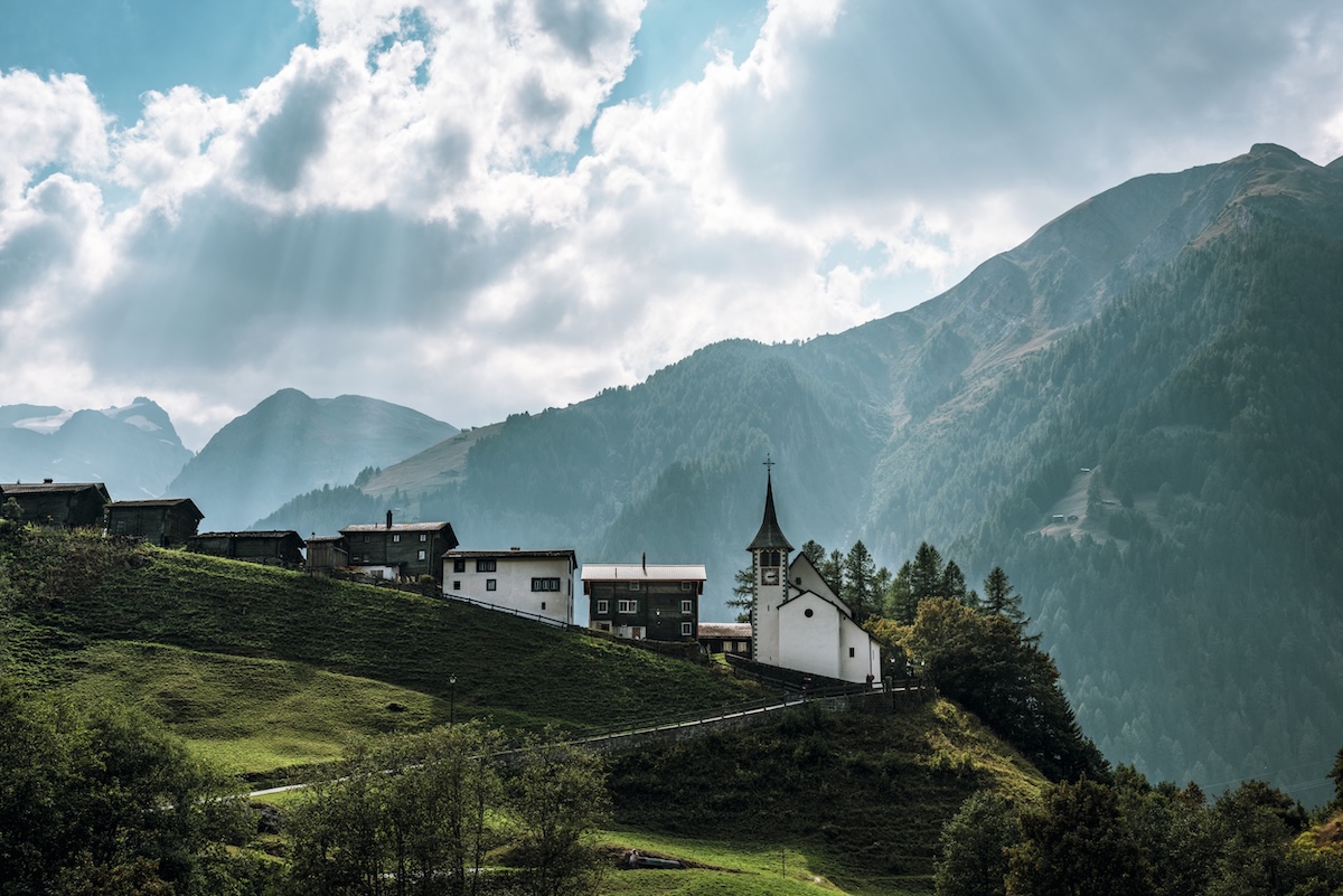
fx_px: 1866
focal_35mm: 50
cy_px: 448
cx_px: 672
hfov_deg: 39.6
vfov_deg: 27.0
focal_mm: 50
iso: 200
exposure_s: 1/1000
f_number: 8
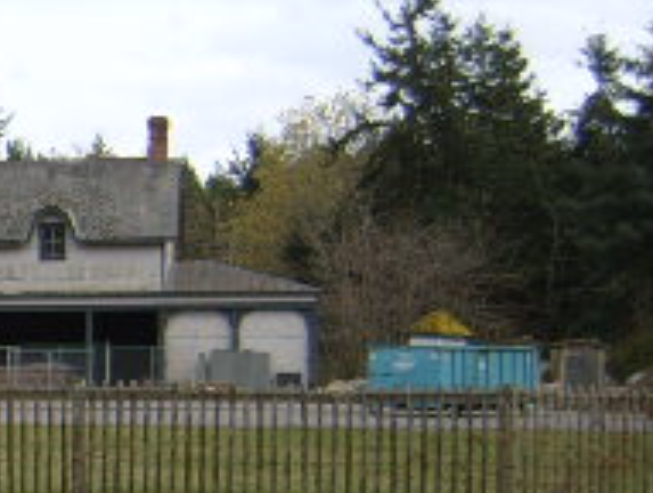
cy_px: 435
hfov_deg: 15.4
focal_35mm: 117
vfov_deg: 12.6
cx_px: -352
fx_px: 2211
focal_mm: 5.8
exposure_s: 1/180
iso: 50
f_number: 2.8
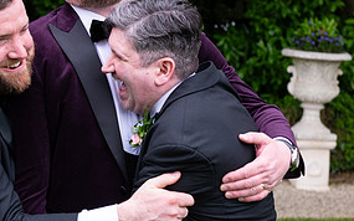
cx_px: 132
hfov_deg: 17.9
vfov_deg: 11.3
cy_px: 116
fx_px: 1119
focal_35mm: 116
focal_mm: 56
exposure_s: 1/200
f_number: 5
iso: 320
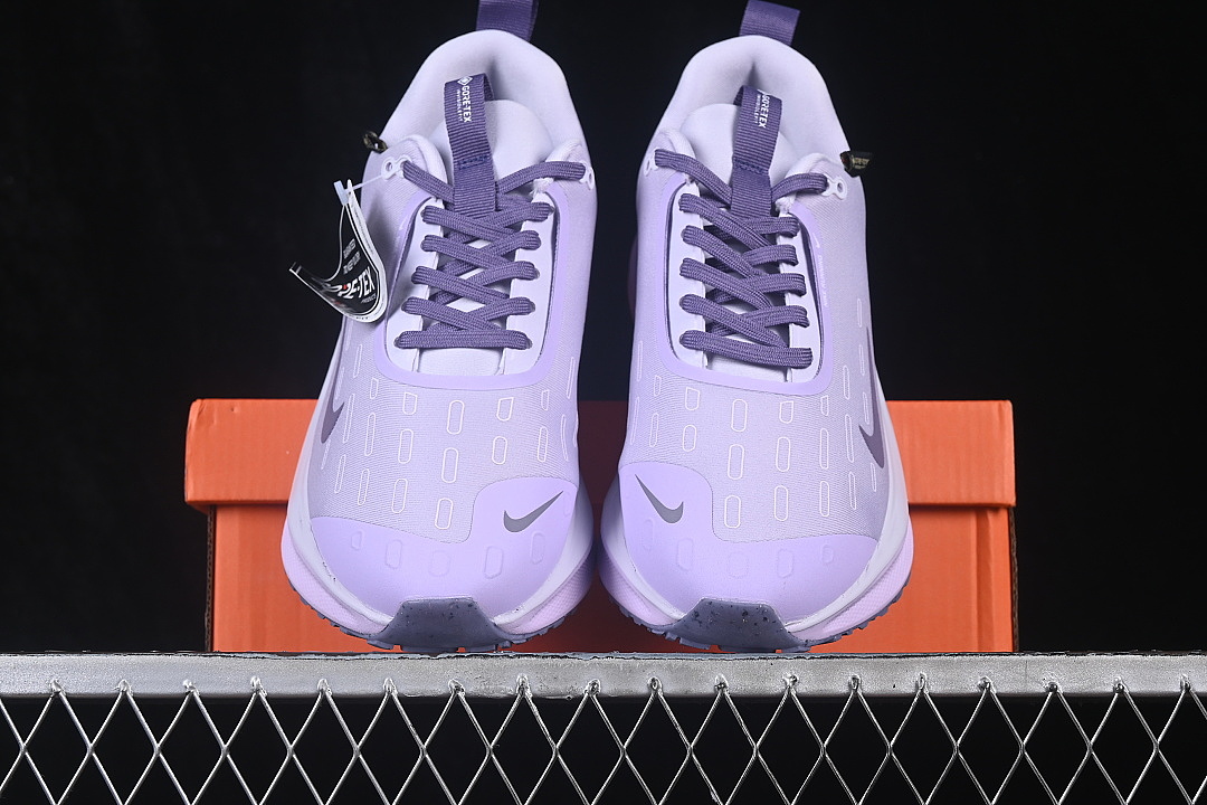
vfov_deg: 18.2
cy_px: 402
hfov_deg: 27.0
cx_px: 604
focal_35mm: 75
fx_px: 2514
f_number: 8
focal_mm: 50
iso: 160
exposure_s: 1/80
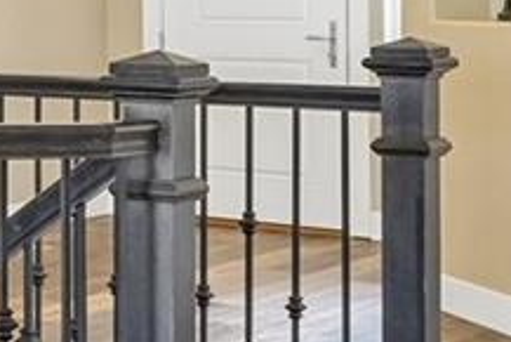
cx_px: -520
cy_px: 0
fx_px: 1591
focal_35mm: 112
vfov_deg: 12.1
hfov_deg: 14.8
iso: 800
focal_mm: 10
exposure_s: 1/8
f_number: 8
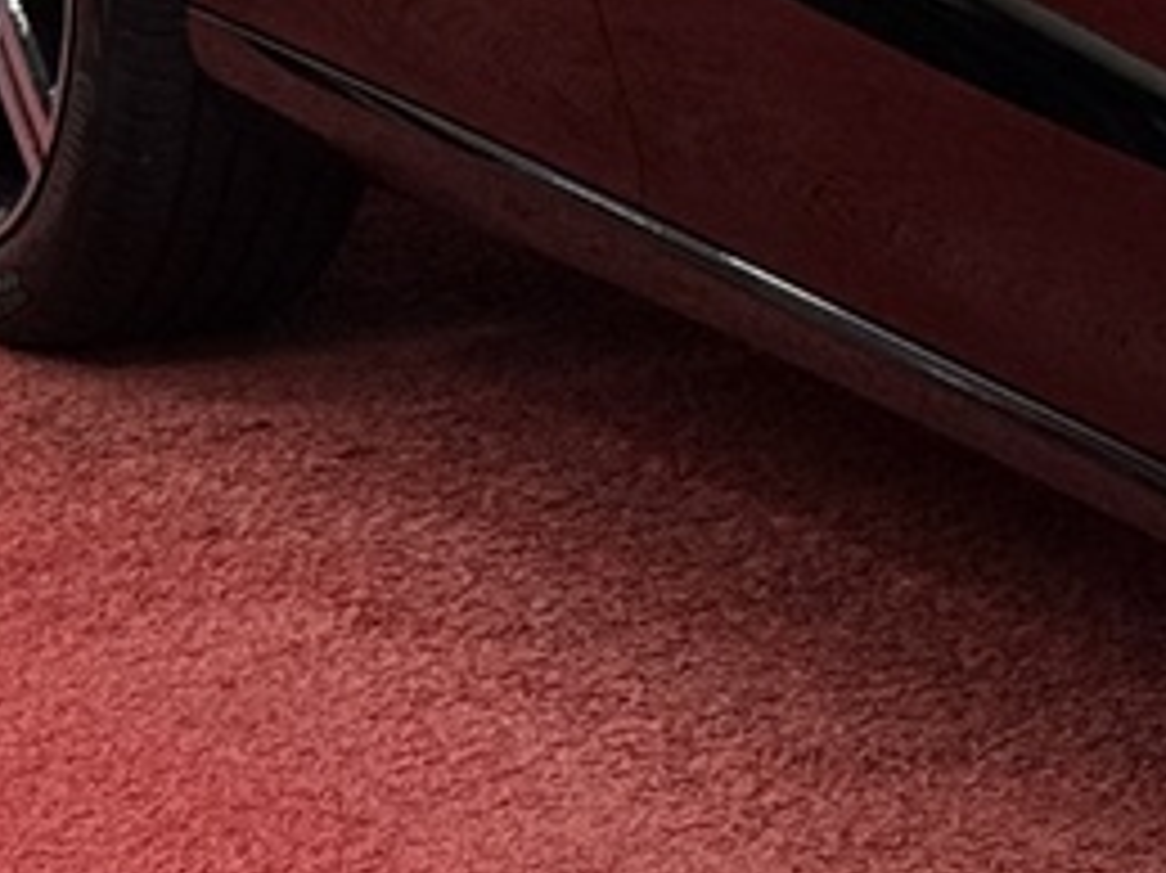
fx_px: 8989
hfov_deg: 7.1
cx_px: 2580
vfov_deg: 5.5
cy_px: -526
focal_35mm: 267
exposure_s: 1/221
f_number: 1.78
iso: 125
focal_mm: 6.76
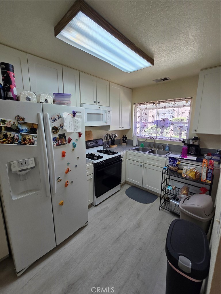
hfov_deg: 89.9
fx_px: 111
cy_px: 147
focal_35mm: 13
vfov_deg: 106.2
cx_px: 110
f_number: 2.2
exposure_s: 1/60
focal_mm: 2.2
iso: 80
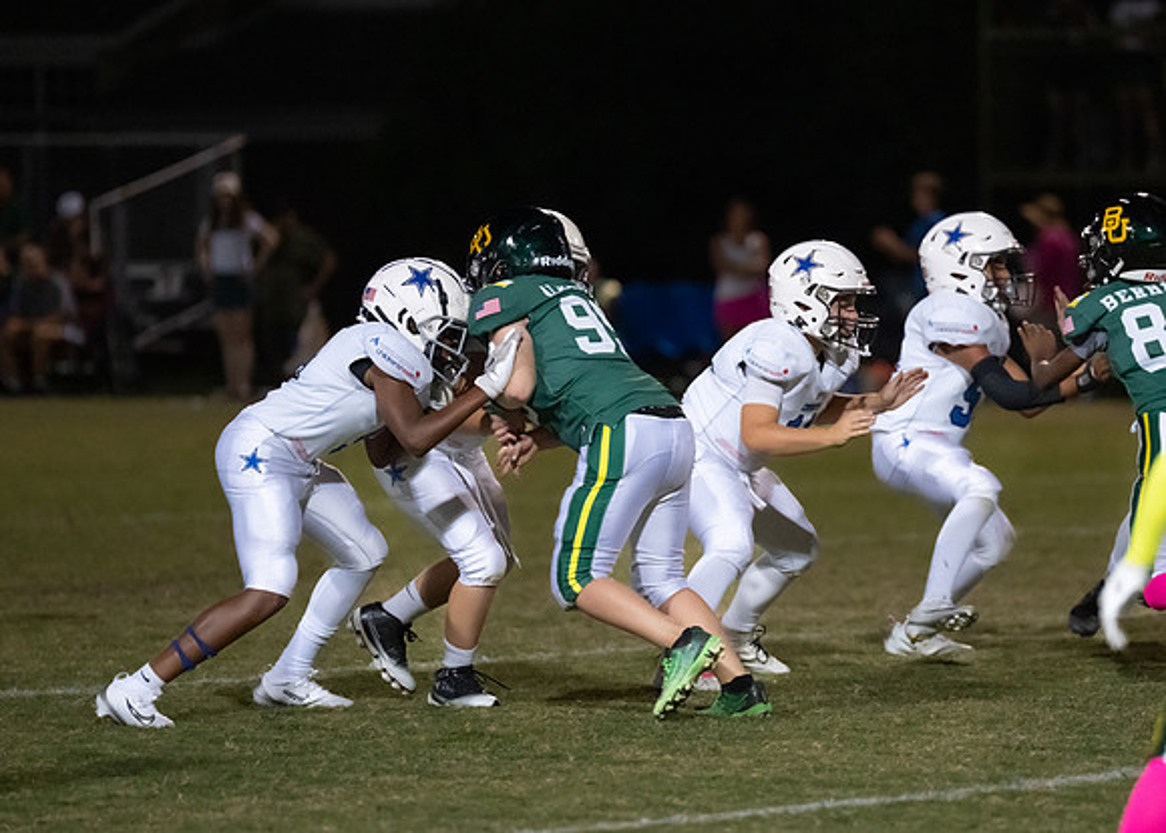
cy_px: 410
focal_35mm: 274
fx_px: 9085
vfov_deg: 5.2
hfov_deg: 7.3
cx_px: 746
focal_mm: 200
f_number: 2.8
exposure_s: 1/1000
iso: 6400
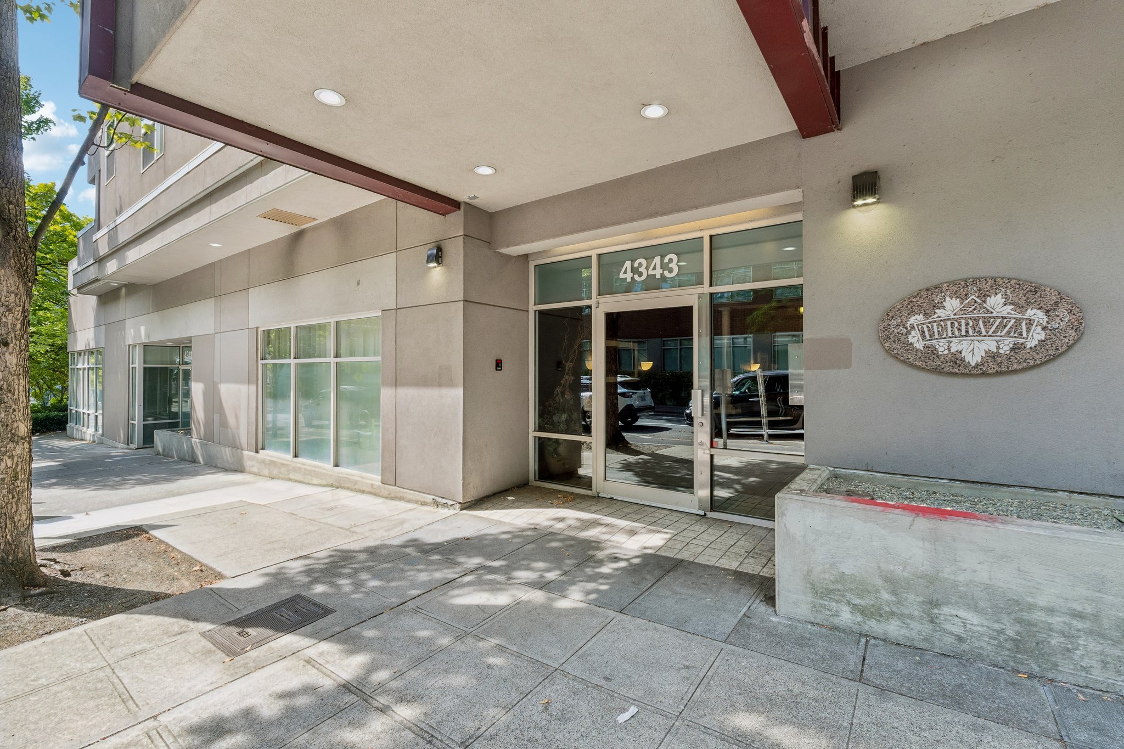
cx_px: 562
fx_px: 468
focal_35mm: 15
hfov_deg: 100.4
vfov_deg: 77.3
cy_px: 374
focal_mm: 10
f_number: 9
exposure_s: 1/30
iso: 200
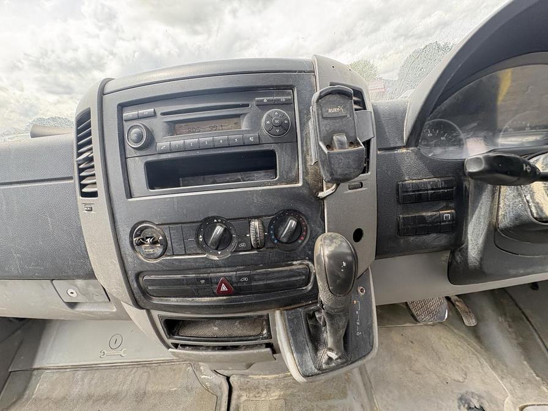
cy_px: 206
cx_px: 274
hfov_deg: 102.1
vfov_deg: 85.7
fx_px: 222
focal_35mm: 14
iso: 80
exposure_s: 1/142
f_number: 2.2
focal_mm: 2.22
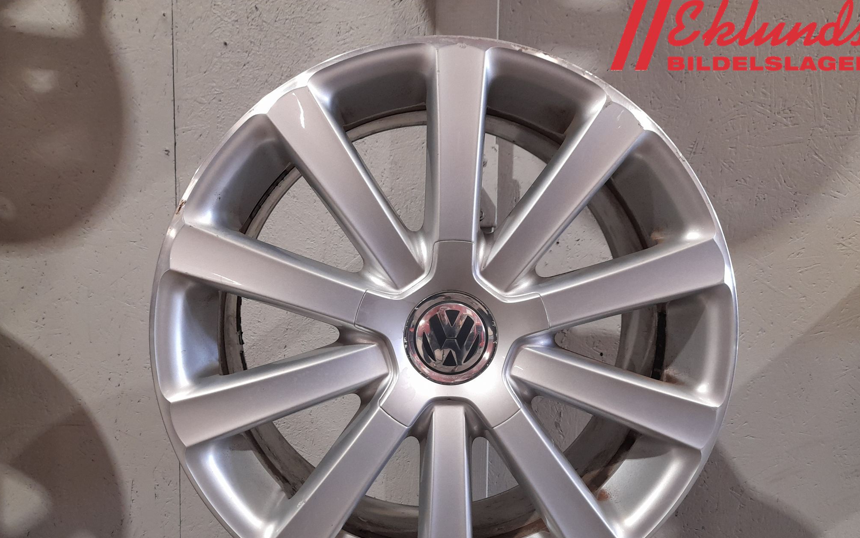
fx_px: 633
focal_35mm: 27
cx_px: 435
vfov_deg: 45.7
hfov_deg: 68.4
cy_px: 327
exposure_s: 1/50
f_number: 2
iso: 200
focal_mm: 4.6
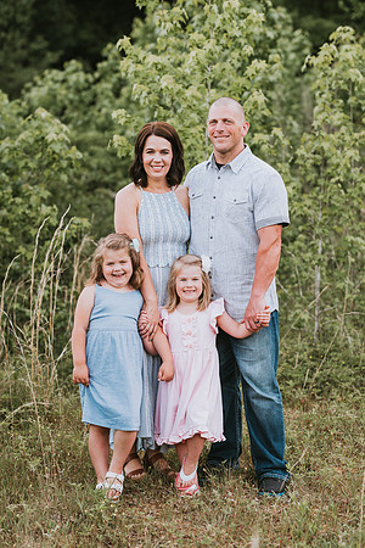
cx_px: 182
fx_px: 1293
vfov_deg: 23.9
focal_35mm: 85
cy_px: 274
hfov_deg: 16.1
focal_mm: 85
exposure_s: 1/400
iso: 200
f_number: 2.5
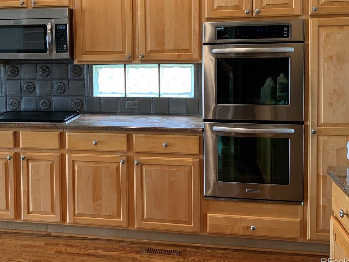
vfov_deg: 33.1
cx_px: 115
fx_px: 433
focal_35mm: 43
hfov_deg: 43.2
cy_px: 74
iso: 80
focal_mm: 3
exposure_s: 1/60
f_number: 1.8
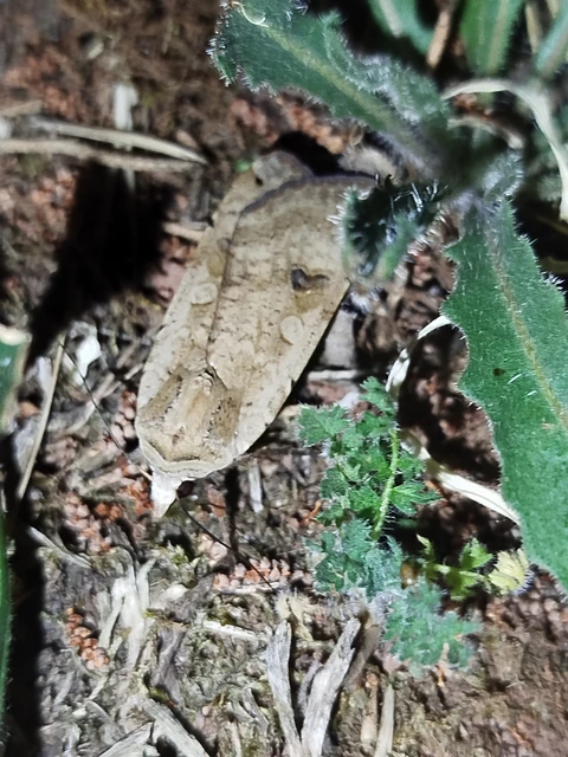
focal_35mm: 57
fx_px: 1247
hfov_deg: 25.7
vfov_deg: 33.8
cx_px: 284
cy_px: 378
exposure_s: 1/33
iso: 200
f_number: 1.7
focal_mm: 5.31
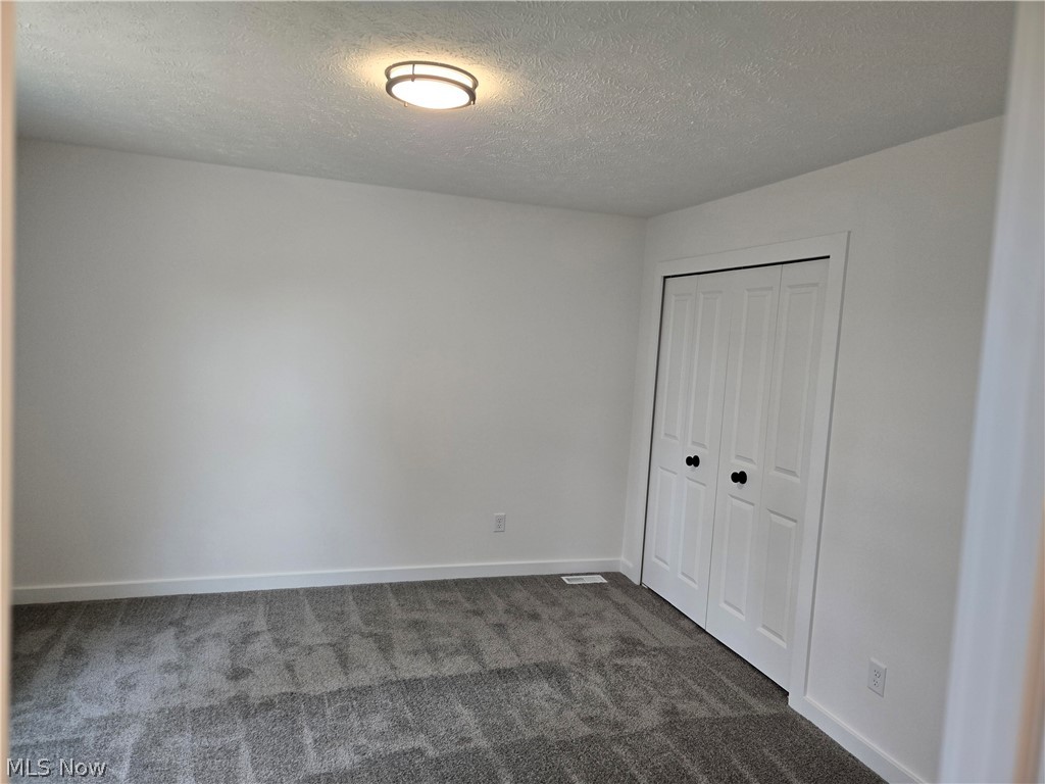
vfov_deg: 58.9
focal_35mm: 23
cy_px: 392
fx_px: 694
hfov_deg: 73.9
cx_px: 522
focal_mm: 5.4
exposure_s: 1/120
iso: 200
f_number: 1.8
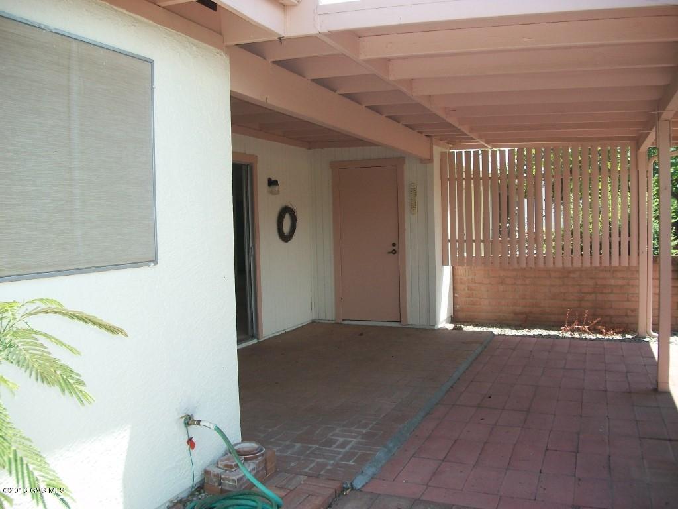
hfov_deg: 56.8
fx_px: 627
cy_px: 254
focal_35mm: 32
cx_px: 339
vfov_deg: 44.2
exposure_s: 1/320
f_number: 2.9
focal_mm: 5.7
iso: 80
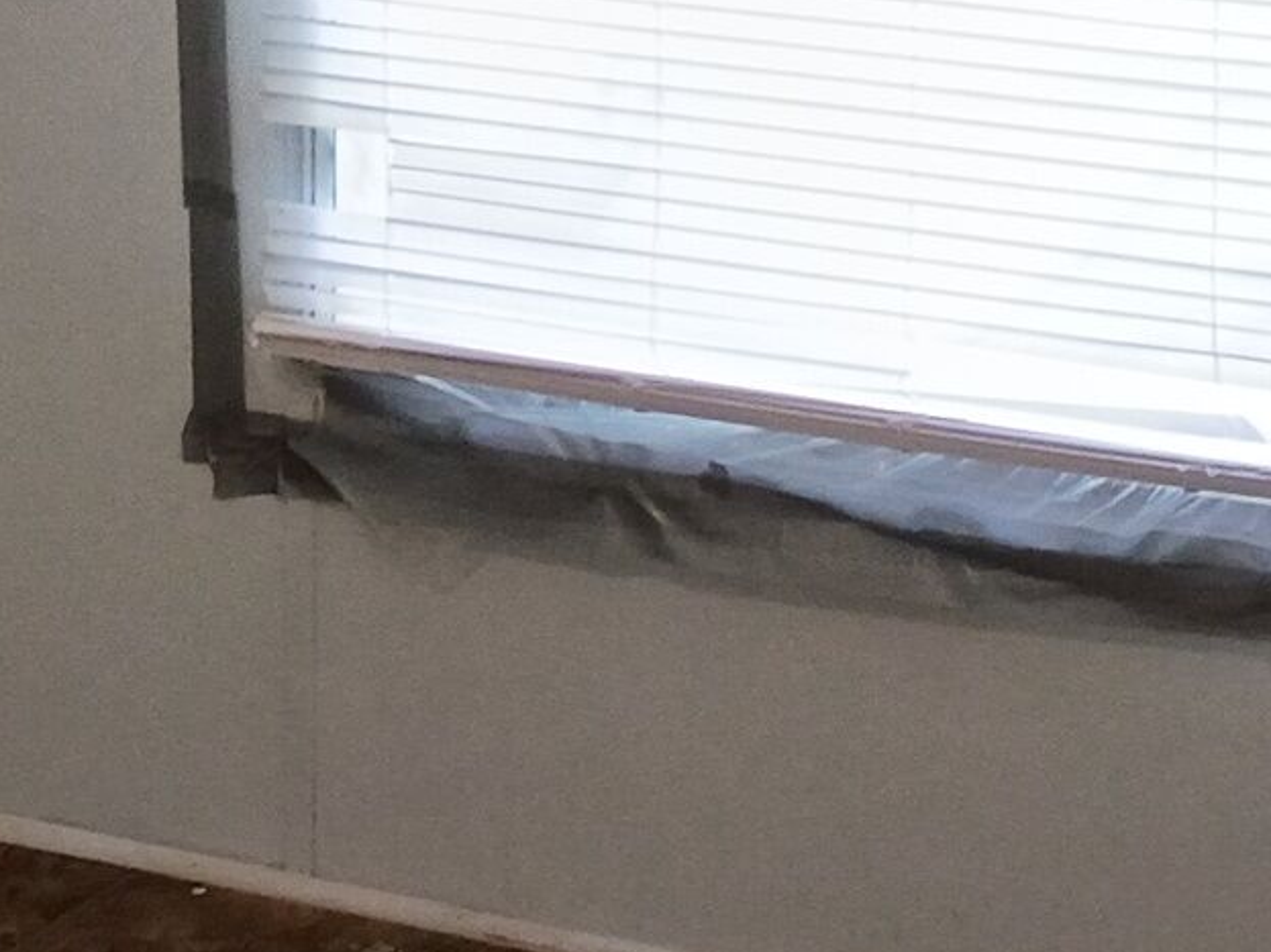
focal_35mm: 143
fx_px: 5250
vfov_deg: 10.2
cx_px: 98
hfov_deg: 13.7
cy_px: -208
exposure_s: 1/60
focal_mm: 4.27
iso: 192
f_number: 1.8
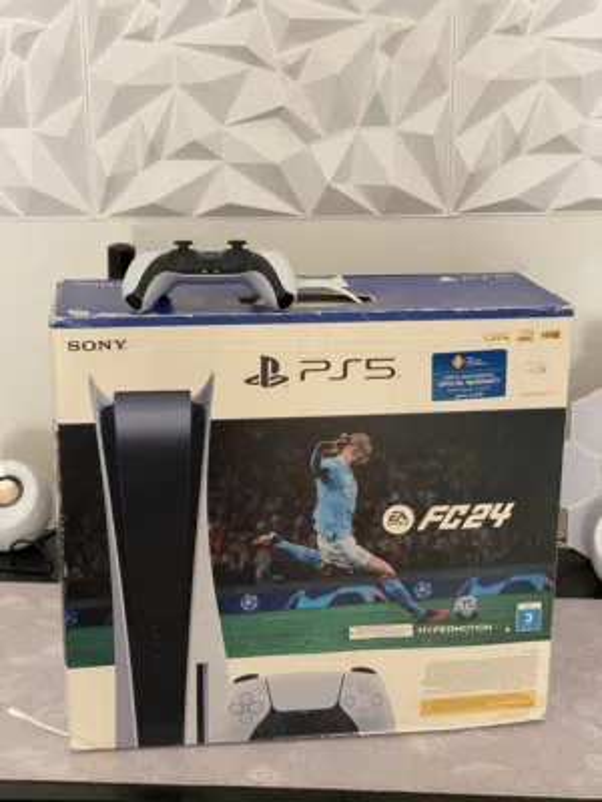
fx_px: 1206
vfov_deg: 36.8
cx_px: 301
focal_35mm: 52
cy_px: 401
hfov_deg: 28.0
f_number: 2
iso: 160
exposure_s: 1/60
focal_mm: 6
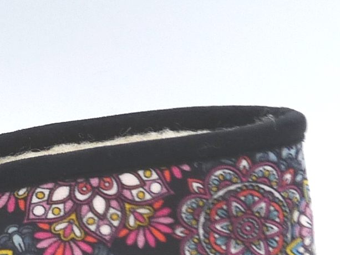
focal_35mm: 128
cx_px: -49
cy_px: 178
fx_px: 1256
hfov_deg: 15.0
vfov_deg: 11.6
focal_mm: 4.8
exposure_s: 1/200
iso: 100
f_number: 4
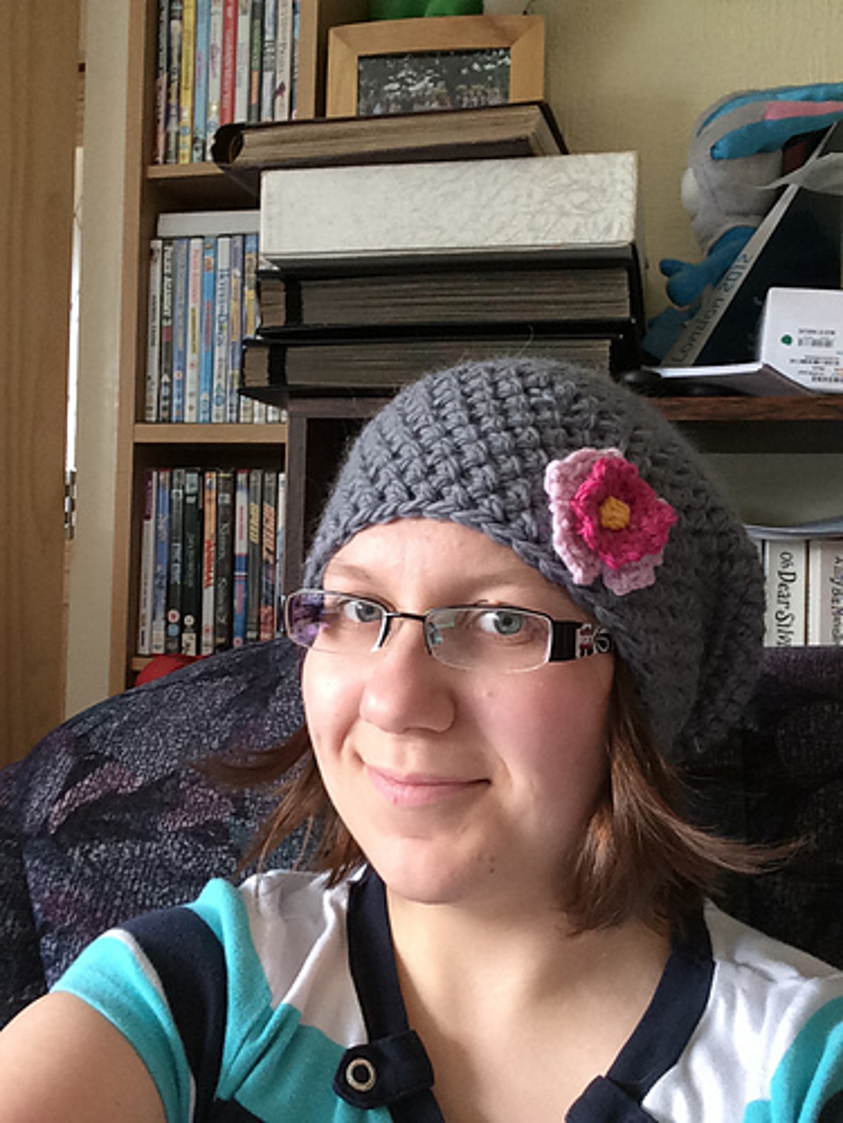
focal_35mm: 31
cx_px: 422
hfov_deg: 45.4
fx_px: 1007
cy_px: 562
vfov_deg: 58.4
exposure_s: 1/30
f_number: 2.4
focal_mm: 2.15
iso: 160
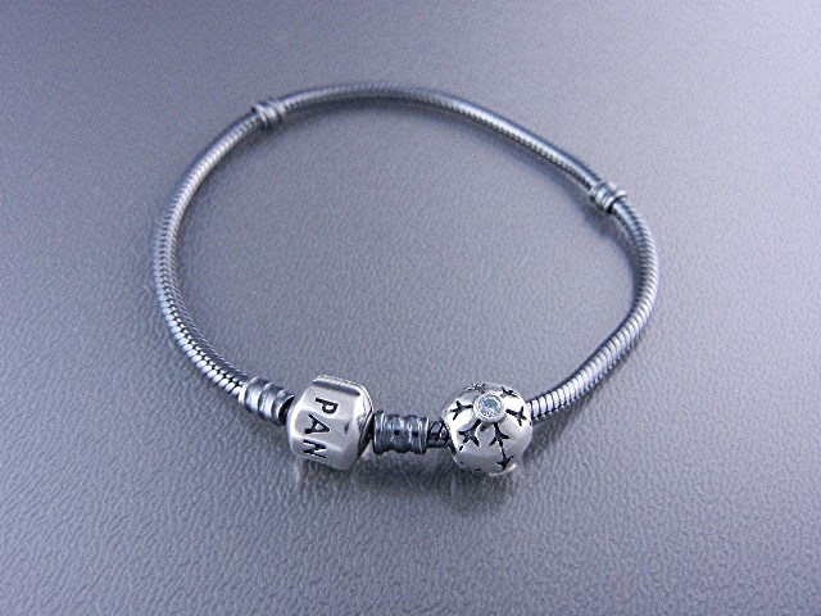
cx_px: 410
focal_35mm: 39
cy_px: 308
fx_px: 925
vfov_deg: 36.8
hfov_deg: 47.9
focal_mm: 7.1
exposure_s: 1/21
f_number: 3.7
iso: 400
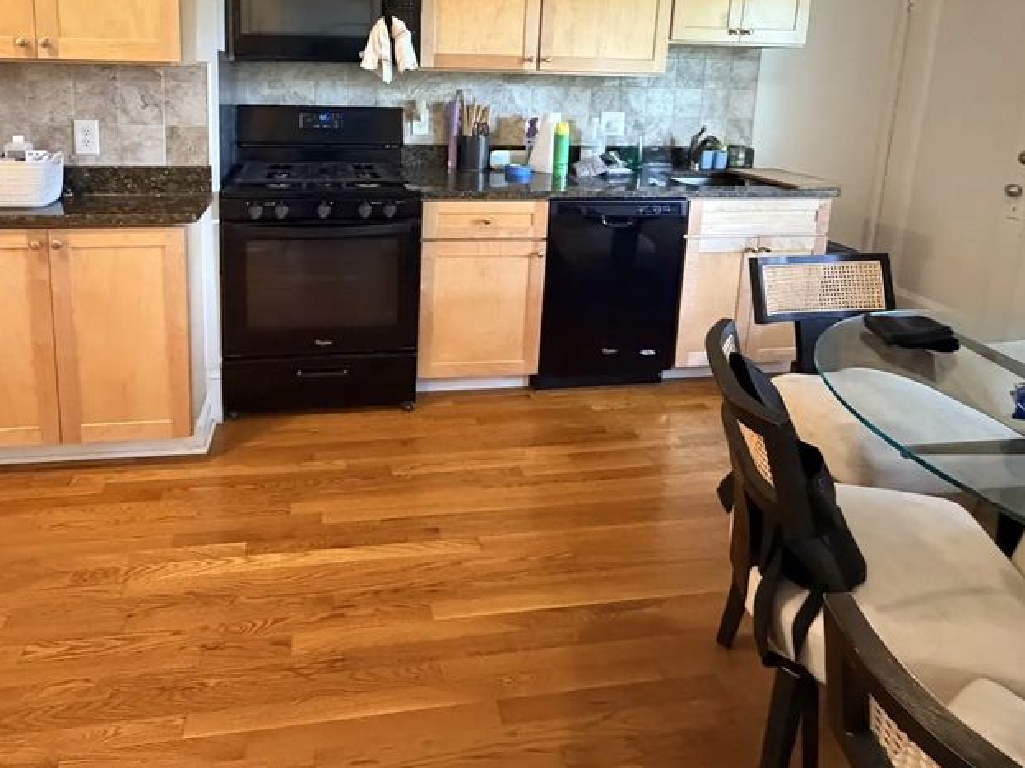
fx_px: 681
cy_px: 176
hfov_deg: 73.3
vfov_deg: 55.5
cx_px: 423
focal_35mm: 23
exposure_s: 1/60
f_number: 2.2
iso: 1000
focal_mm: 2.22
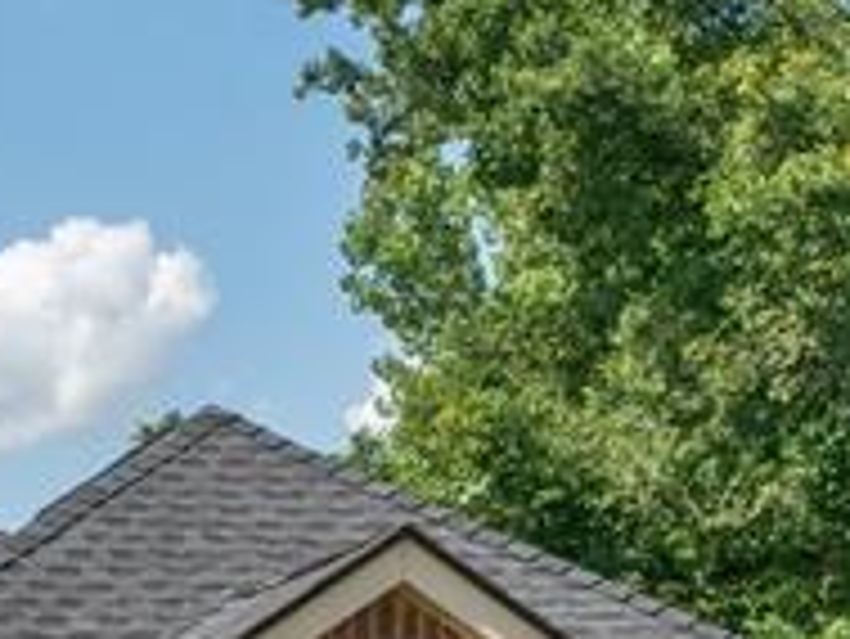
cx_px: -358
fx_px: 3071
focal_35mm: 125
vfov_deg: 11.6
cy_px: 814
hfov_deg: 14.8
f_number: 8
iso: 100
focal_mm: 16
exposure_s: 1/400
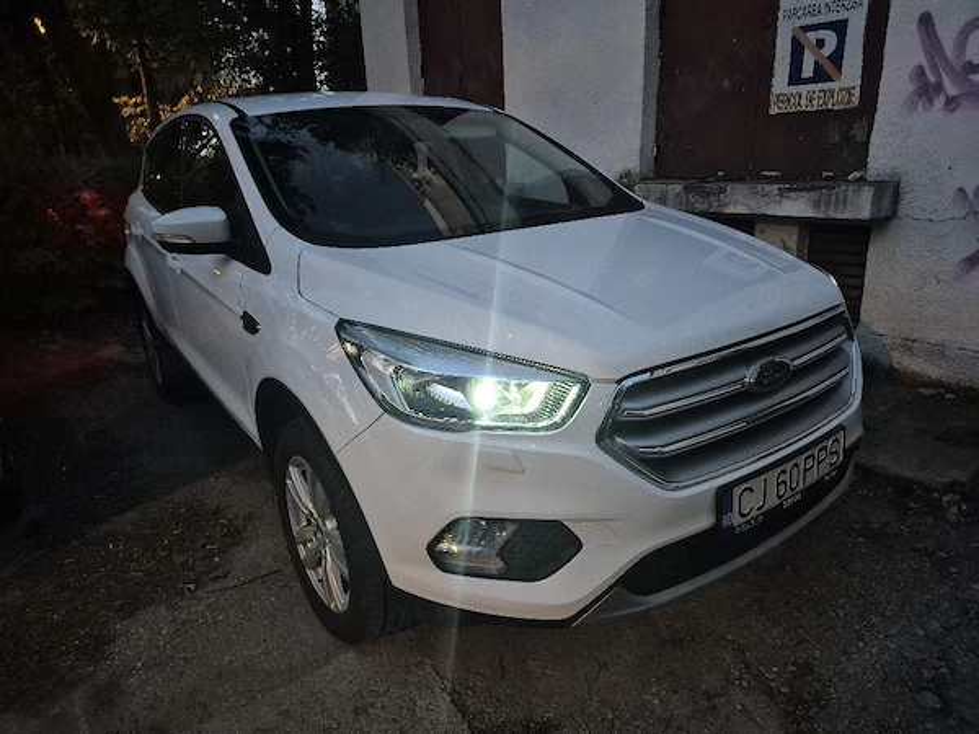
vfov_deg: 58.9
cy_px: 367
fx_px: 650
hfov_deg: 73.9
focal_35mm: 23
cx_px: 490
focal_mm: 5.4
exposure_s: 1/50
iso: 1250
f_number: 1.8
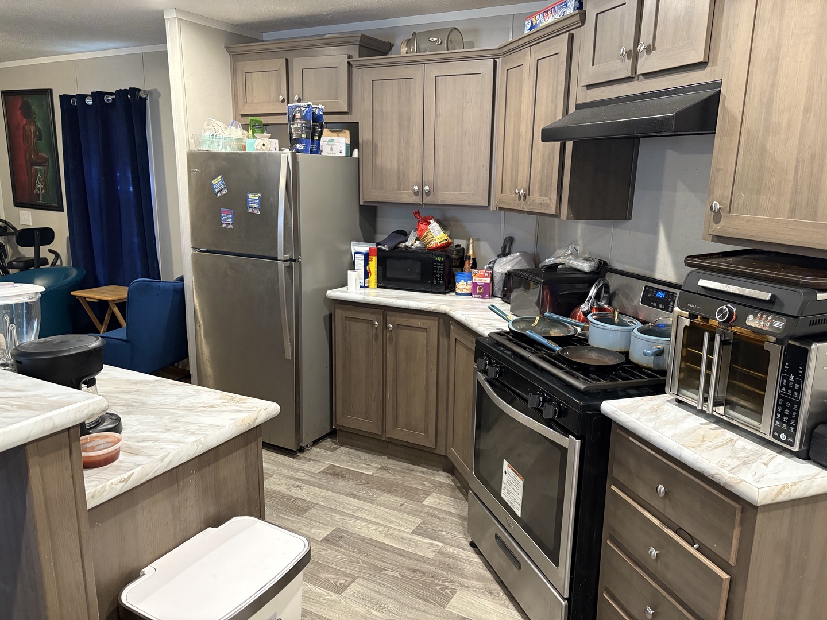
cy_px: 310
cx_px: 414
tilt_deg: -12.8
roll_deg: -1.0
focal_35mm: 26
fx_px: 621
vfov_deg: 53.1
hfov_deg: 67.3
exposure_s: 1/60
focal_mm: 5.96
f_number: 1.6
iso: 500
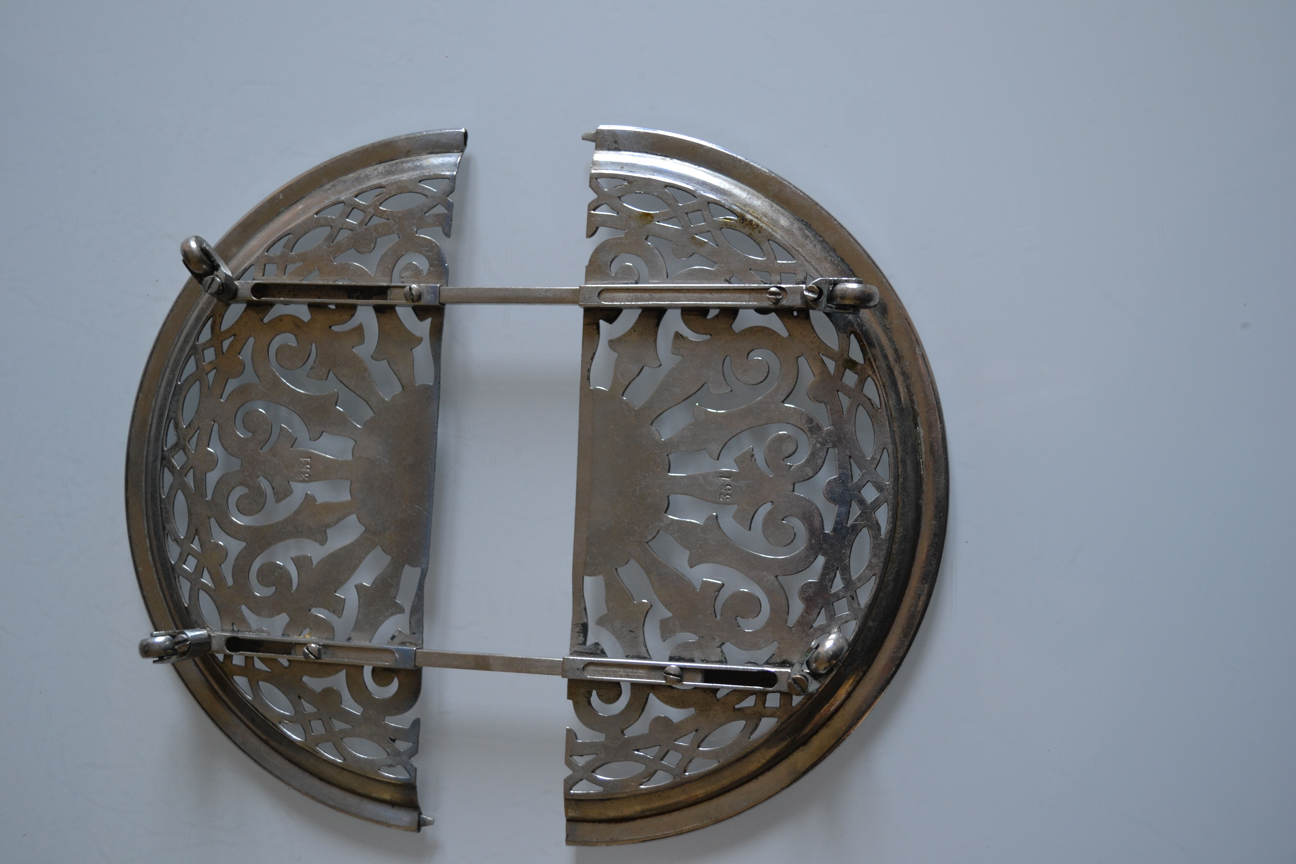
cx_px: 648
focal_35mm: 36
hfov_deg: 53.1
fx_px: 1296
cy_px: 432
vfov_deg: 36.9
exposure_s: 1/30
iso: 400
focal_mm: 24
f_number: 4
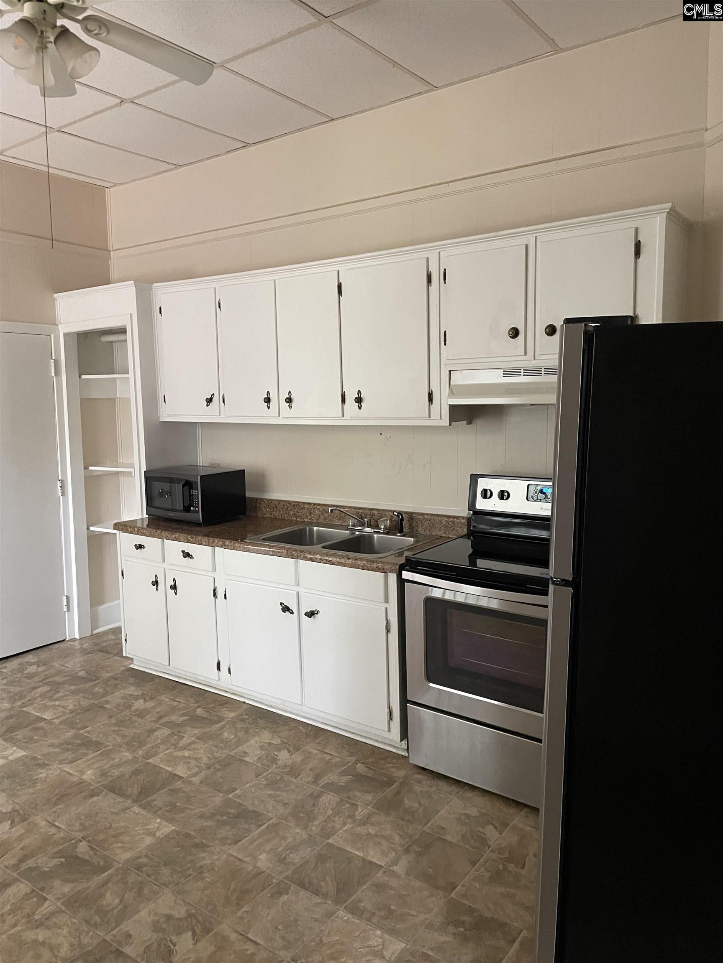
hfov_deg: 53.1
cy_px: 482
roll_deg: +0.4
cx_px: 362
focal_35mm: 26
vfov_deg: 67.3
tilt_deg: -6.3
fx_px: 724
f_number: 1.6
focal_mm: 4.2
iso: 400
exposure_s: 1/60
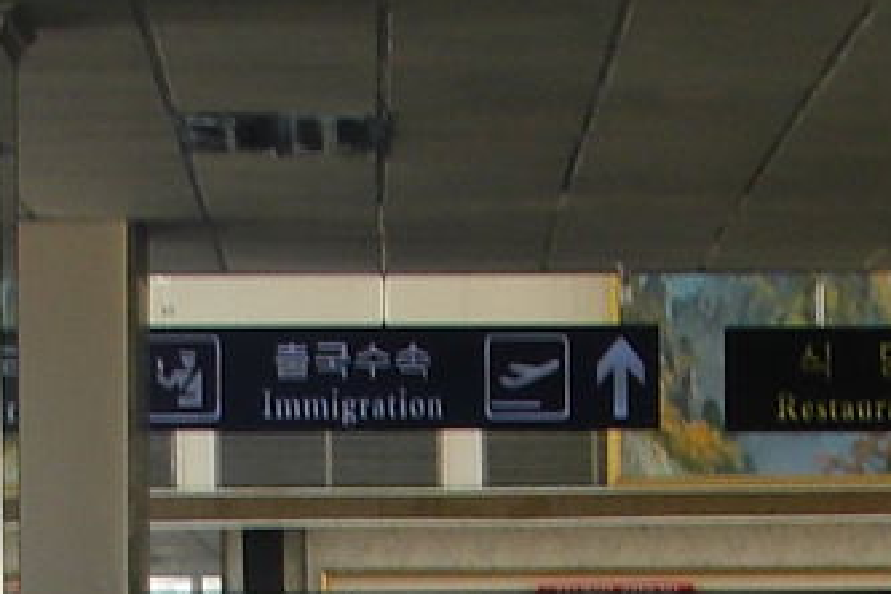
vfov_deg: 5.9
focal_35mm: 228
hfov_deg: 9.0
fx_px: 5643
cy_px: 1169
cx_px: 492
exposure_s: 1/40
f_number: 3.4
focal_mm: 6.3
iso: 50
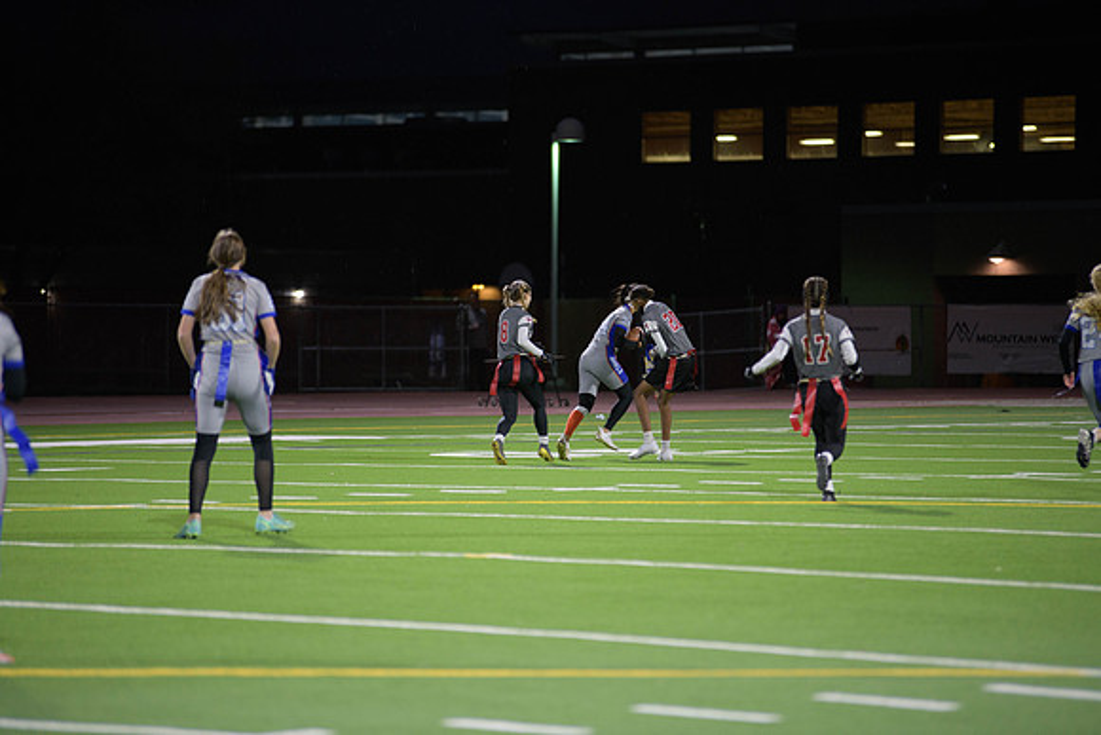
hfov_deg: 10.3
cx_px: 550
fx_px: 6118
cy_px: 368
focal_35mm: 200
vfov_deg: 6.9
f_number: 2.8
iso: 1250
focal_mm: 200
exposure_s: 1/200
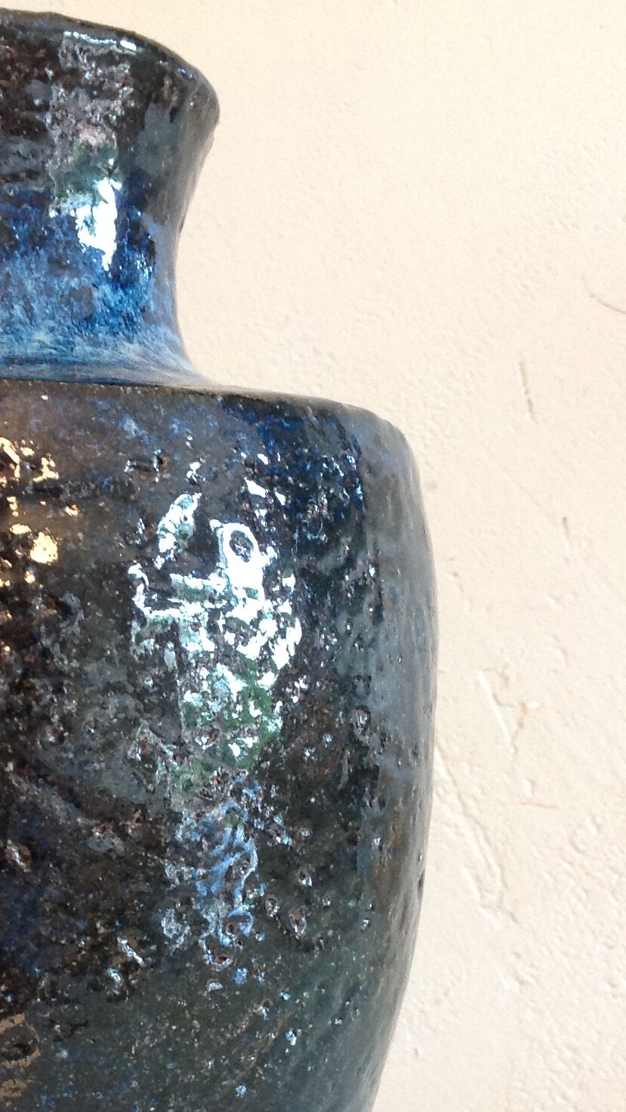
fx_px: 1976
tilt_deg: +1.7
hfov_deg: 17.7
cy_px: 713
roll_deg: +2.8
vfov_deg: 31.3
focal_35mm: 67
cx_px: 48
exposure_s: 1/15
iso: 200
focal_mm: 4.28
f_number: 2.4
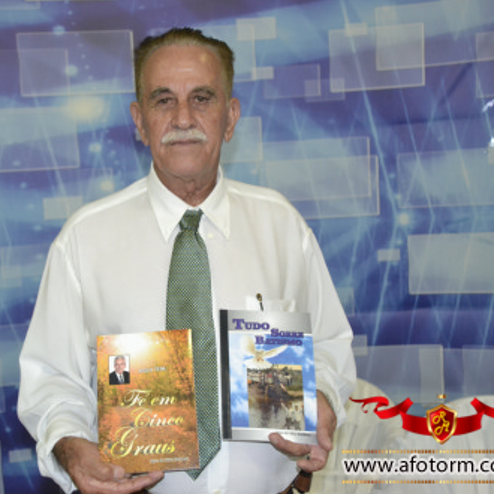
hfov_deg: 31.5
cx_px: 186
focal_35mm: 54
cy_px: 248
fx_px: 872
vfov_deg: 31.6
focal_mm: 28
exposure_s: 1/60
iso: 2500
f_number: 4
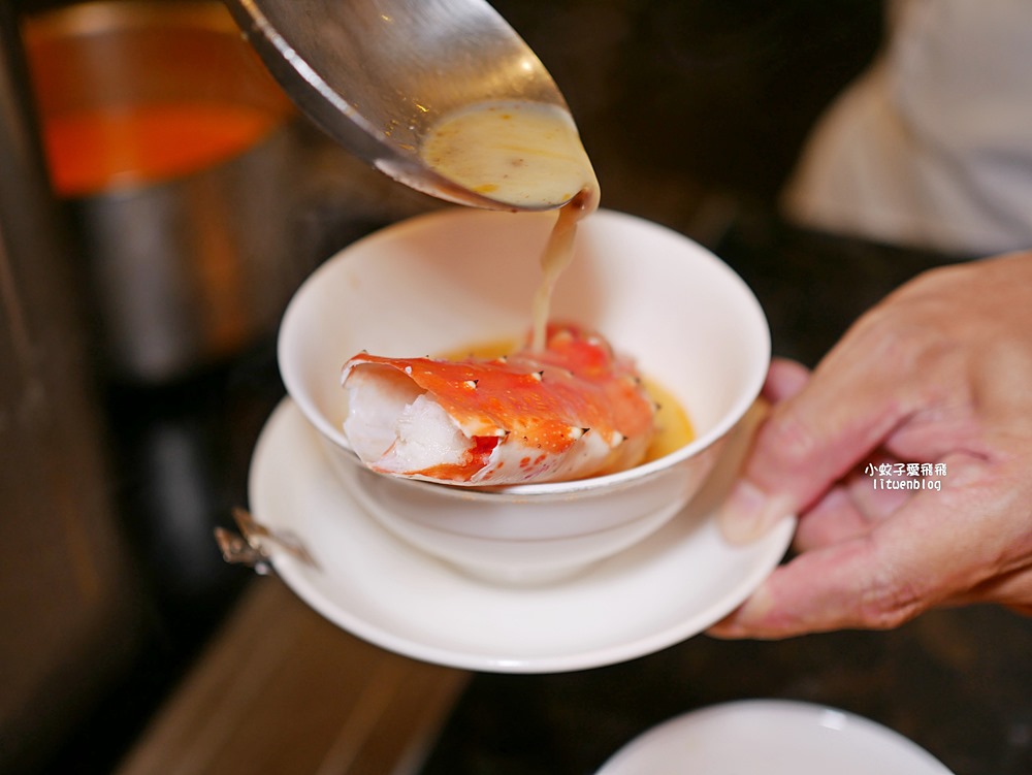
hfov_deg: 38.2
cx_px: 516
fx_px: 1491
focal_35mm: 50
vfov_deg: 29.1
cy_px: 388
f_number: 1.8
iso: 200
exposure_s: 1/125
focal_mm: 25
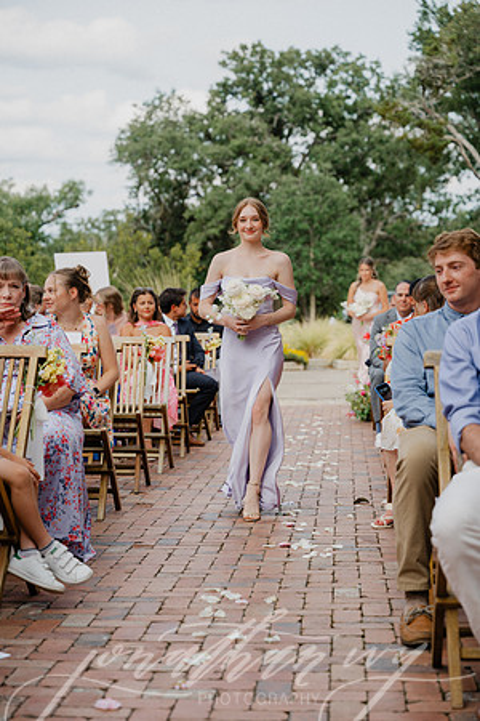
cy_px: 360
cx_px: 240
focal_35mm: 70
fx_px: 1400
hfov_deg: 19.5
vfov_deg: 28.8
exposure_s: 1/500
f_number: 3.5
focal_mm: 70
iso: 100
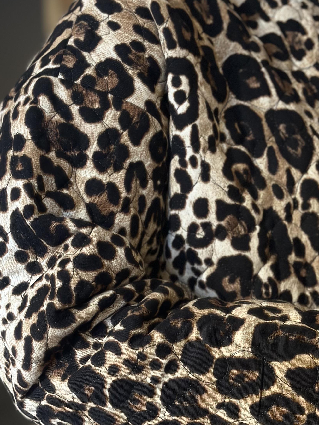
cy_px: 239
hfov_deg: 16.7
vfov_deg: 22.2
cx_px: 226
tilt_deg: -36.3
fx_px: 1081
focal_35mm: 88
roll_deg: +3.4
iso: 125
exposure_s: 1/110
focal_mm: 6.86
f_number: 1.78
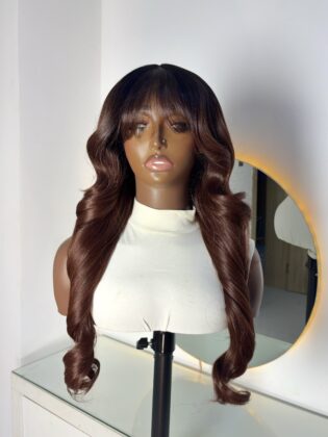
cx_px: 164
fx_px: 328
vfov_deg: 67.3
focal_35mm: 26
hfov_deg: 53.1
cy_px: 218
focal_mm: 5.96
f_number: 1.6
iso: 80
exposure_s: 1/100
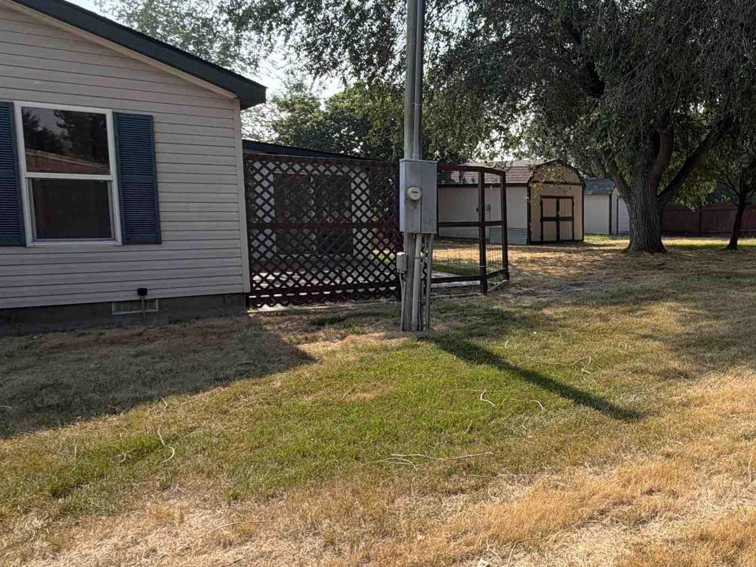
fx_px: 677
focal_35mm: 31
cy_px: 284
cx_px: 648
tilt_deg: -6.7
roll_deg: -1.4
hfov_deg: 52.8
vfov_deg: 45.5
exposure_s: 1/770
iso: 32
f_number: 2.2
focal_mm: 2.22
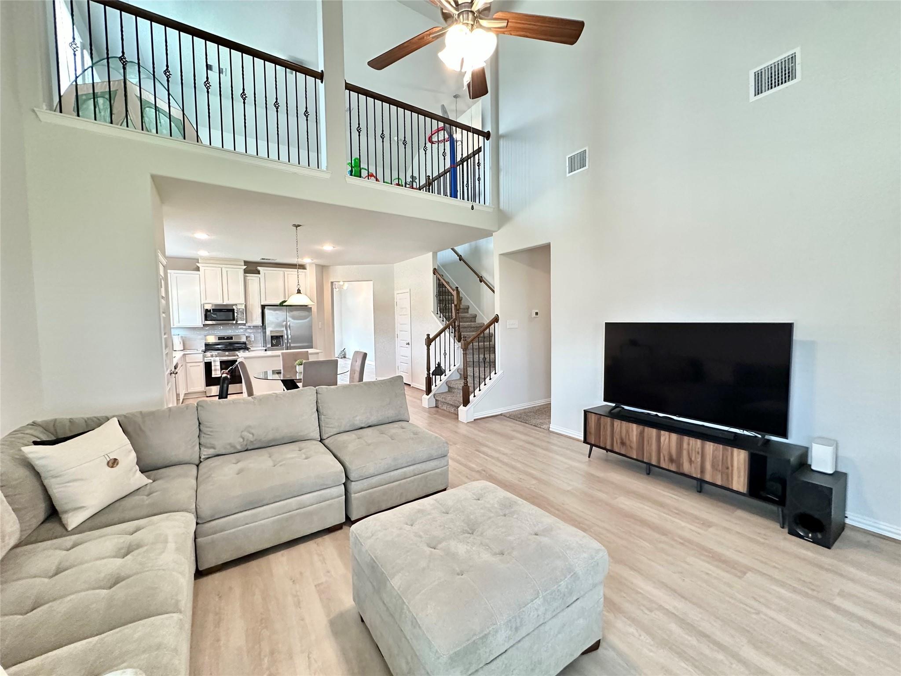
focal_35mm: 14
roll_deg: +0.3
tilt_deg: -2.5
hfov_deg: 102.1
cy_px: 338
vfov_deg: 85.7
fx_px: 364
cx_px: 450
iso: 500
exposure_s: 1/60
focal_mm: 2.22
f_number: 2.2
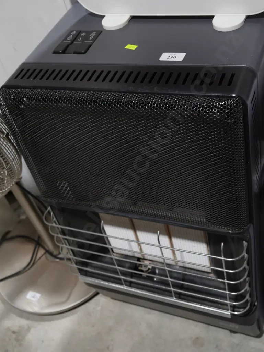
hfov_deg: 32.9
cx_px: 132
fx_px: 447
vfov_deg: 42.9
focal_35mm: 44
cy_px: 176
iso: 320
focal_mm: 22
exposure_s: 1/60
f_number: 4.7
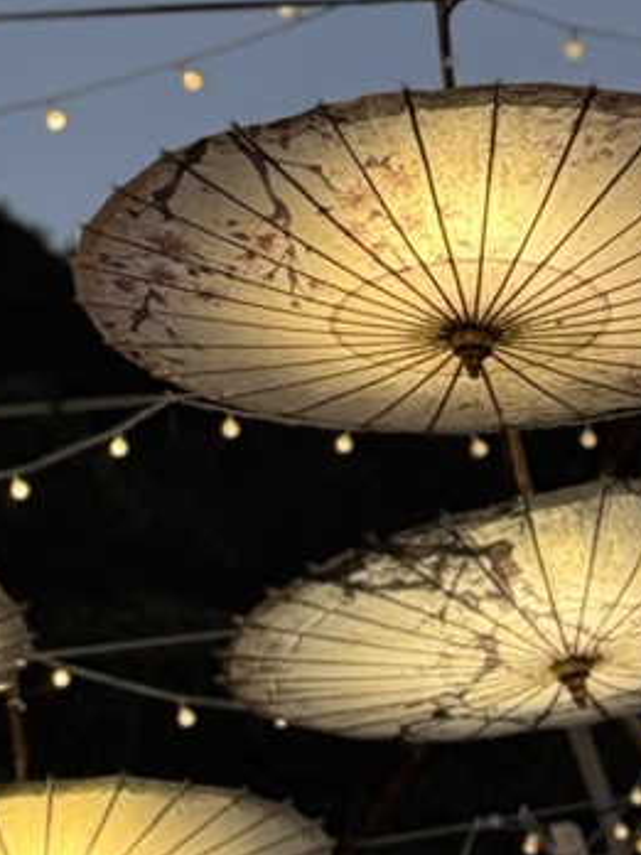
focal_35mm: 207
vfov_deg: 9.4
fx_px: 5111
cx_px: -694
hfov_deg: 6.9
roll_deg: +0.3
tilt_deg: +30.4
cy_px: -184
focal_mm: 6.76
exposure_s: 1/50
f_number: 1.78
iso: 50
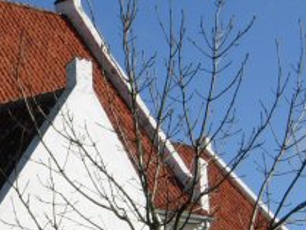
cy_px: 94
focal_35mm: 155
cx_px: 22
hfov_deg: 12.6
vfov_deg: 9.6
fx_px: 1371
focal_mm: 7.5
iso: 50
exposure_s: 1/373
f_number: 6.8
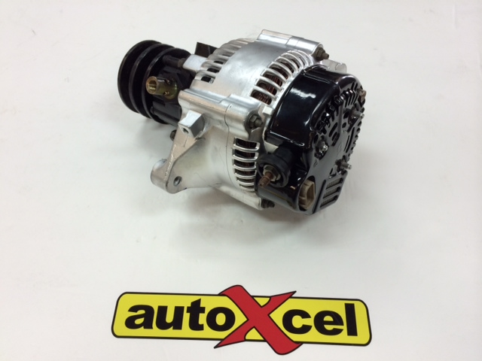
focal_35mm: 30
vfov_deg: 46.8
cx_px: 241
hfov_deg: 60.0
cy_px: 180
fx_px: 418
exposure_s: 1/33
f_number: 2.2
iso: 40
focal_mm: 4.12
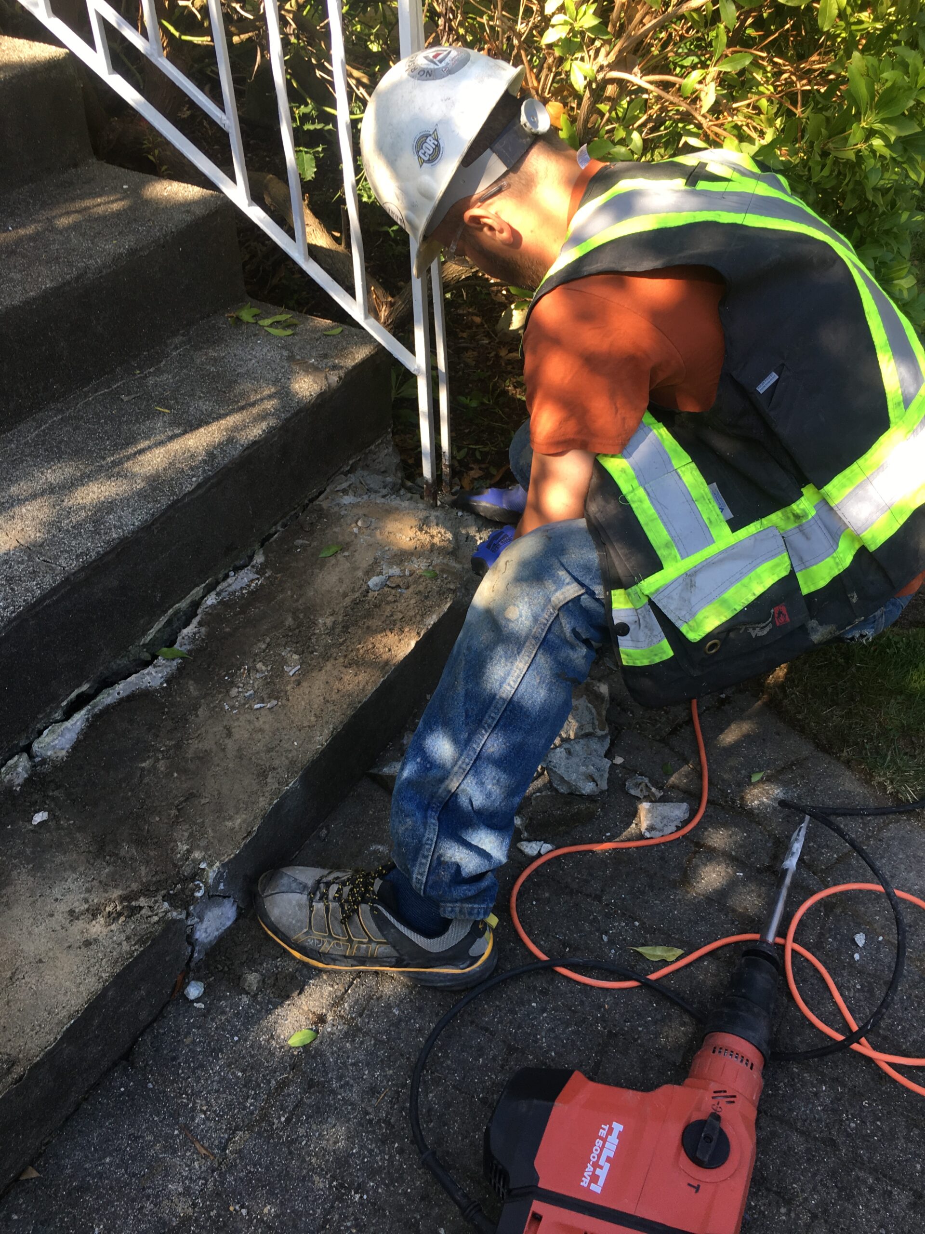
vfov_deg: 61.7
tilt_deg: -41.8
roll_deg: +1.2
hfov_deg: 48.2
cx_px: 462
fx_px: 1033
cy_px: 617
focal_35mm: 29
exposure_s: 1/222
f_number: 2.2
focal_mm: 4.15
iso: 25
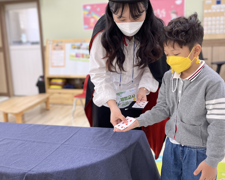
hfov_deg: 54.2
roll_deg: +1.9
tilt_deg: -7.0
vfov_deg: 44.3
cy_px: 71
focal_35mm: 33
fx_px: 220
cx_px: 120
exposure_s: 1/120
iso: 125
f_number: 1.6
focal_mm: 5.1
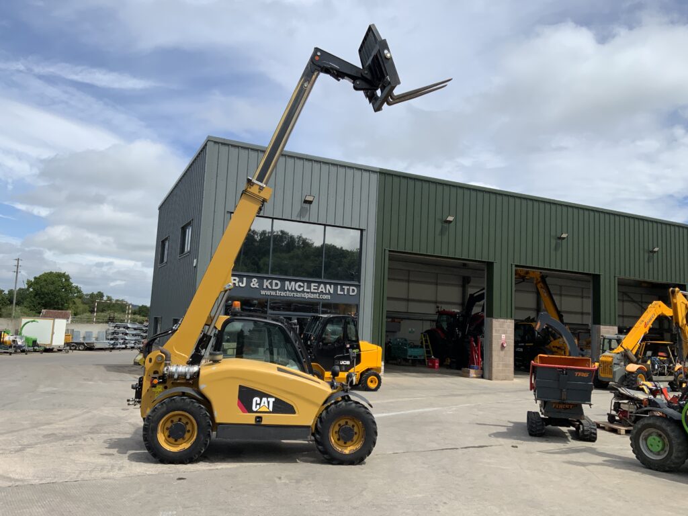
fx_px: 576
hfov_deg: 61.7
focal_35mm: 29
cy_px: 258
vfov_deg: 48.2
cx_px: 344
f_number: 1.8
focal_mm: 3
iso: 20
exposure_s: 1/2959
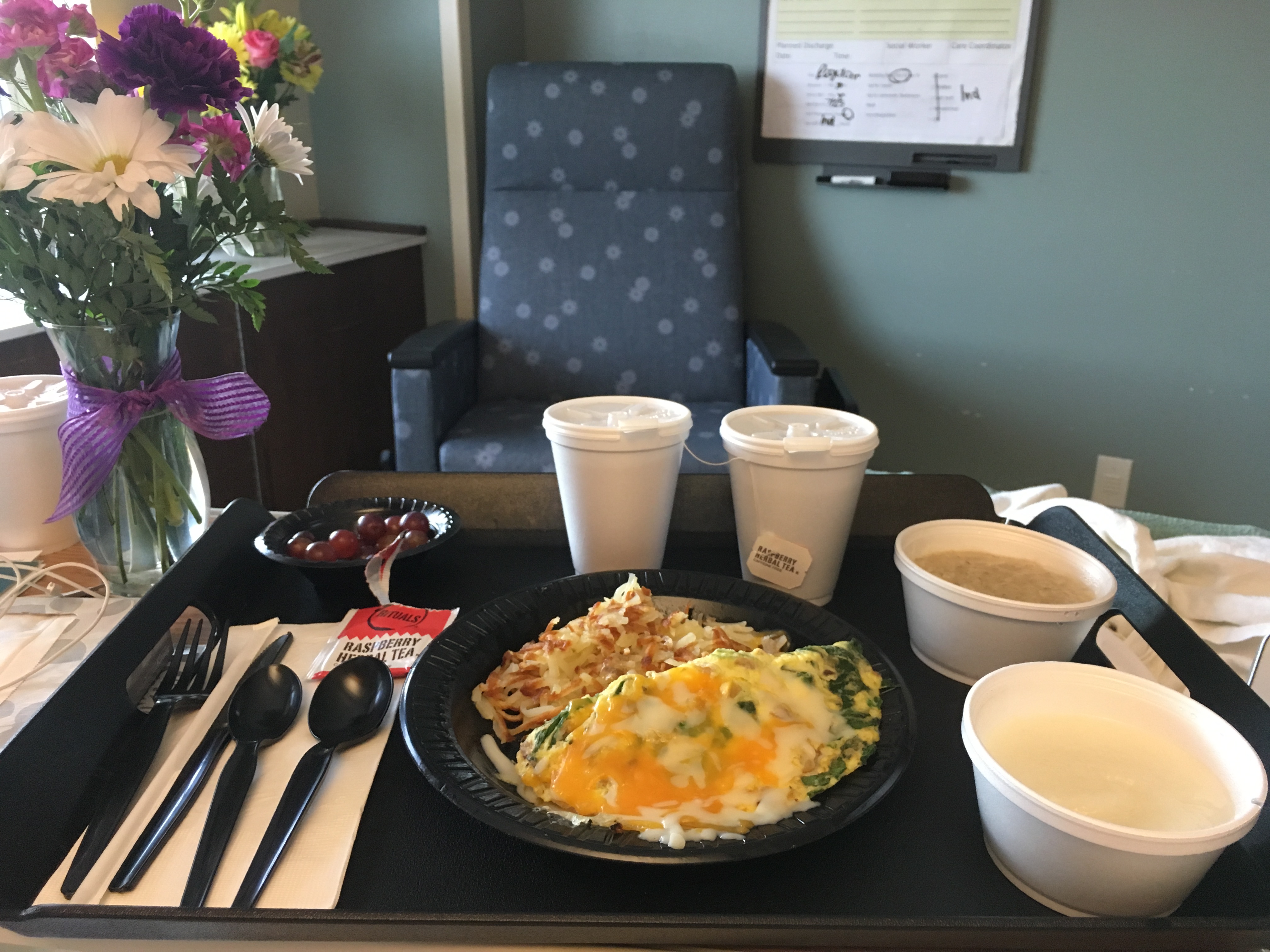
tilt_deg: -21.5
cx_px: 635
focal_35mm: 29
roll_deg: -0.6
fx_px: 1064
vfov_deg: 48.2
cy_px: 476
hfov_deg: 61.7
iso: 160
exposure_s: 1/30
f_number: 2.2
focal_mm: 4.15
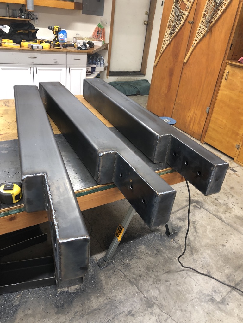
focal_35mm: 28
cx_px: 122
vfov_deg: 63.4
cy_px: 162
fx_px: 262
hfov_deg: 49.7
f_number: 1.8
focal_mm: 4
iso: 40
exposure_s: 1/17
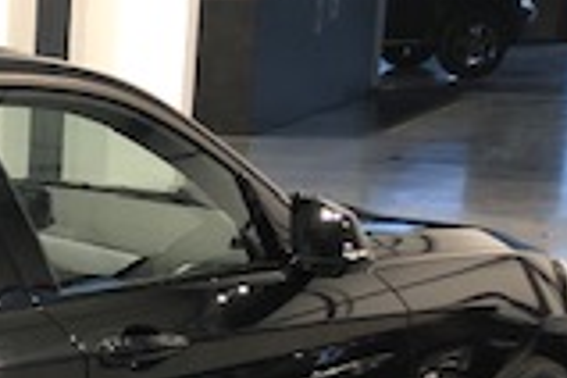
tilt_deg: -16.8
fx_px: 1843
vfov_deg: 11.4
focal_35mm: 117
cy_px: 485
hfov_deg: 15.9
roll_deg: +0.8
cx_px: -307
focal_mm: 3.99
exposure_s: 1/17
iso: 80
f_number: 1.8
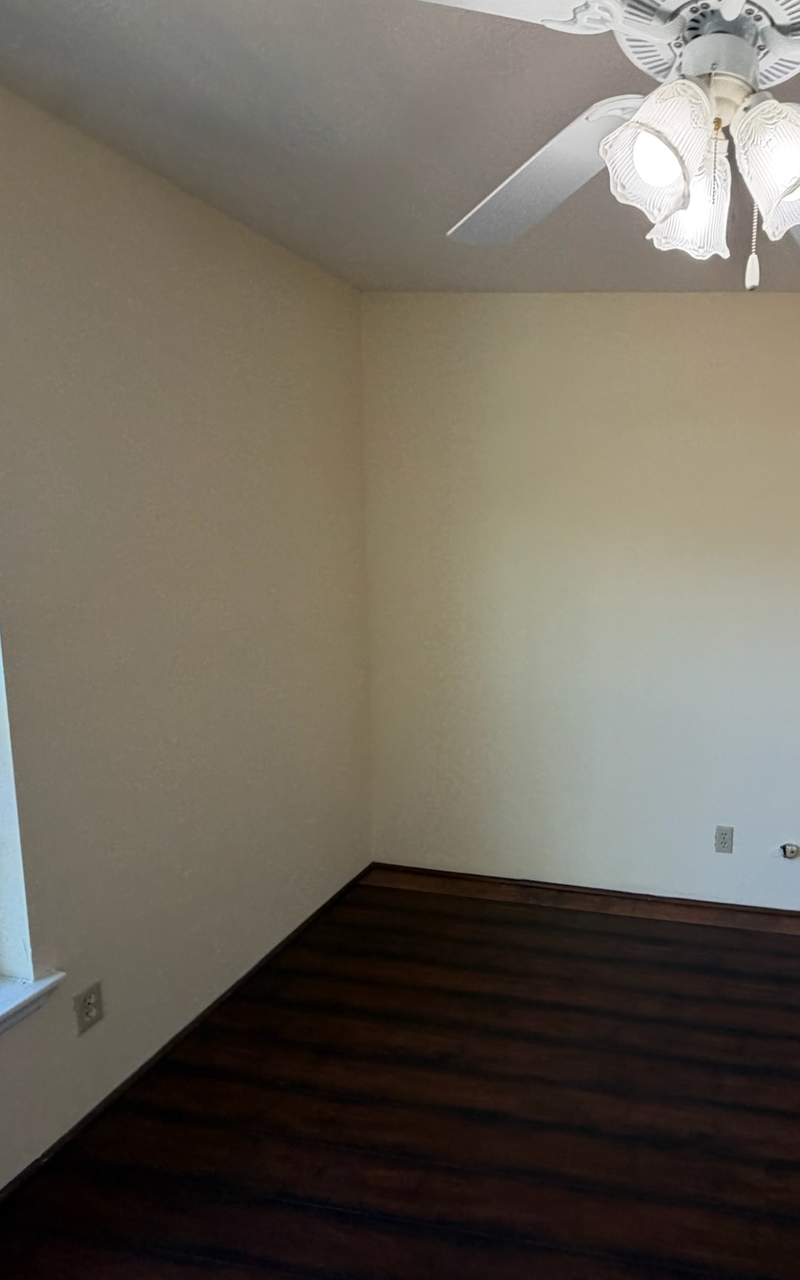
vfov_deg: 85.1
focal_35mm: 20
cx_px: 677
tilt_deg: -12.3
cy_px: 636
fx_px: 698
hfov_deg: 54.1
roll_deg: +0.0
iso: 125
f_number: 2.2
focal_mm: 2.22
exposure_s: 1/120
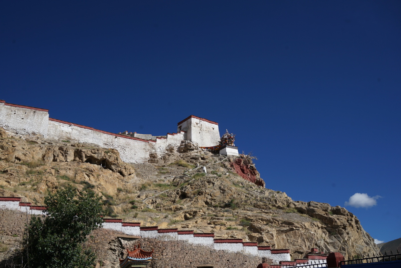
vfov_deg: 41.2
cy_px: 134
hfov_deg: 58.7
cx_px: 200
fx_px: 357
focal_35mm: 32
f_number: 9
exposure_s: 1/400
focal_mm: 32
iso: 100
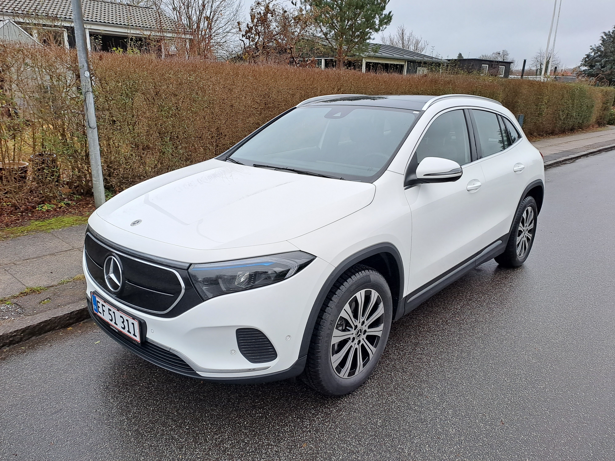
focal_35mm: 25
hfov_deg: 69.4
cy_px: 230
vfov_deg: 54.9
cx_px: 308
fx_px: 444
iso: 50
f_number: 1.8
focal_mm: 4.65
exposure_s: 1/120
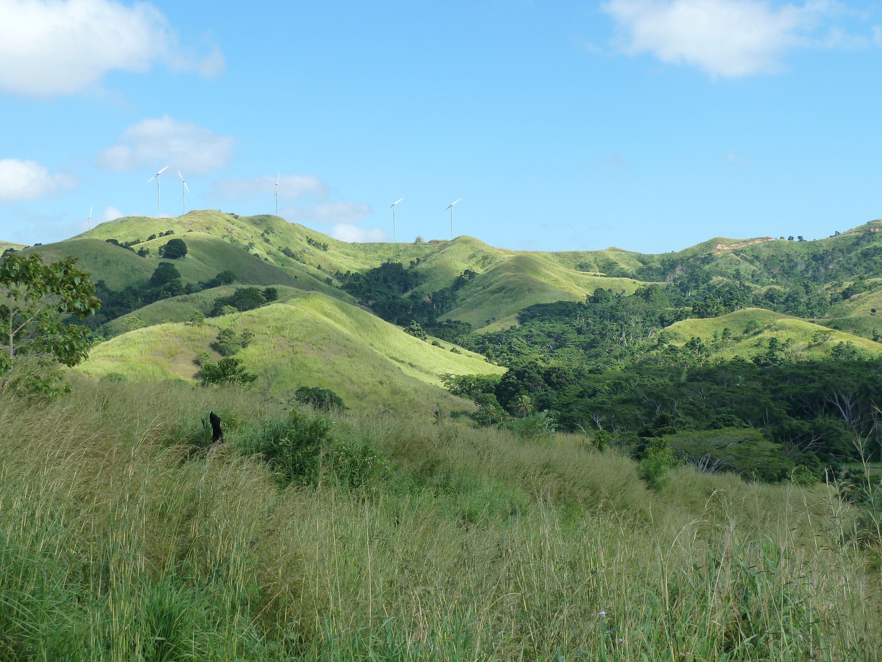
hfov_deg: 39.7
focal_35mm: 48
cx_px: 441
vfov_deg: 30.3
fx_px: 1223
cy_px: 331
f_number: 4
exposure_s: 1/320
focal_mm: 7.9
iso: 125
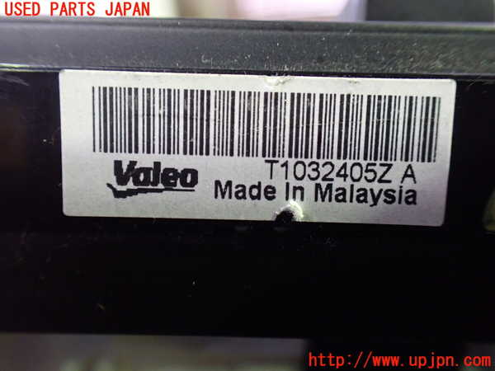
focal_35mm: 30
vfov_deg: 46.8
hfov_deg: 60.0
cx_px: 248
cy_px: 186
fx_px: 429
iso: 800
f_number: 2.3
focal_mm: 5.4
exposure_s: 1/40
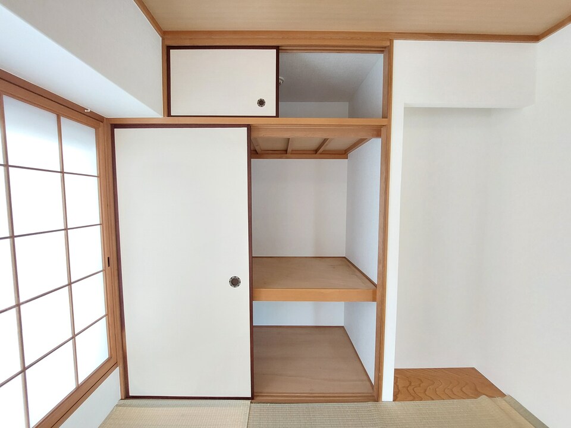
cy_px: 214
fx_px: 214
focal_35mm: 13
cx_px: 286
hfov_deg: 106.2
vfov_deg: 89.9
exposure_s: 1/60
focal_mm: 1.74
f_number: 2.2
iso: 320
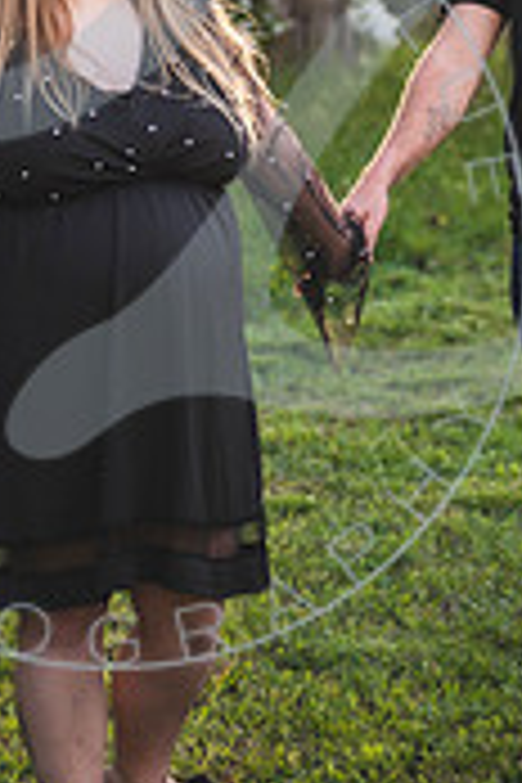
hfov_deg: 7.6
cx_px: 315
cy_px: -90
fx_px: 3936
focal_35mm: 181
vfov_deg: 11.2
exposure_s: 1/320
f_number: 2.8
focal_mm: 70
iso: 100
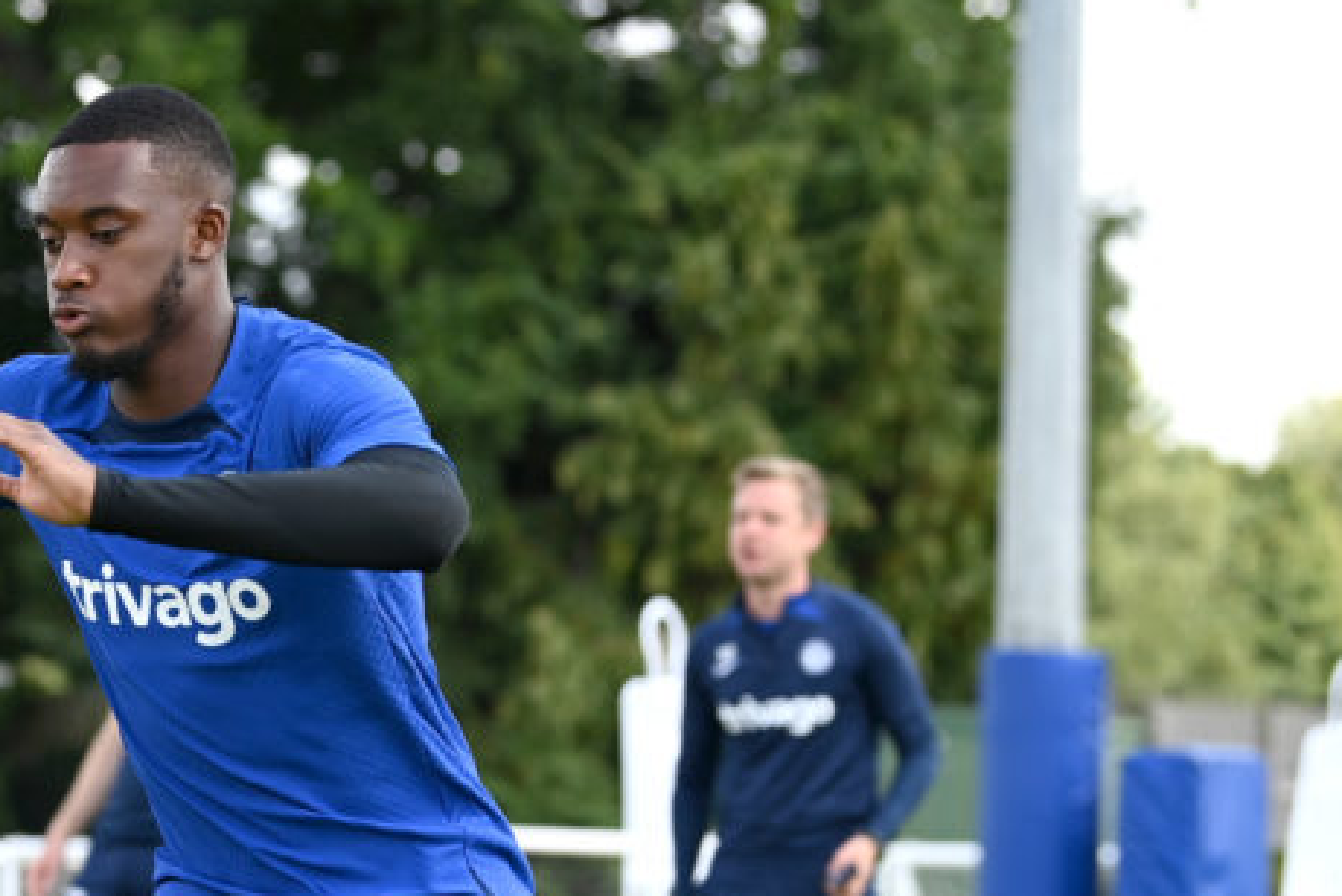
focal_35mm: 222
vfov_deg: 6.2
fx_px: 8281
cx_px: 160
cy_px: 956
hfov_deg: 9.2
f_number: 4
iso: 400
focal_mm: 100
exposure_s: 1/1250
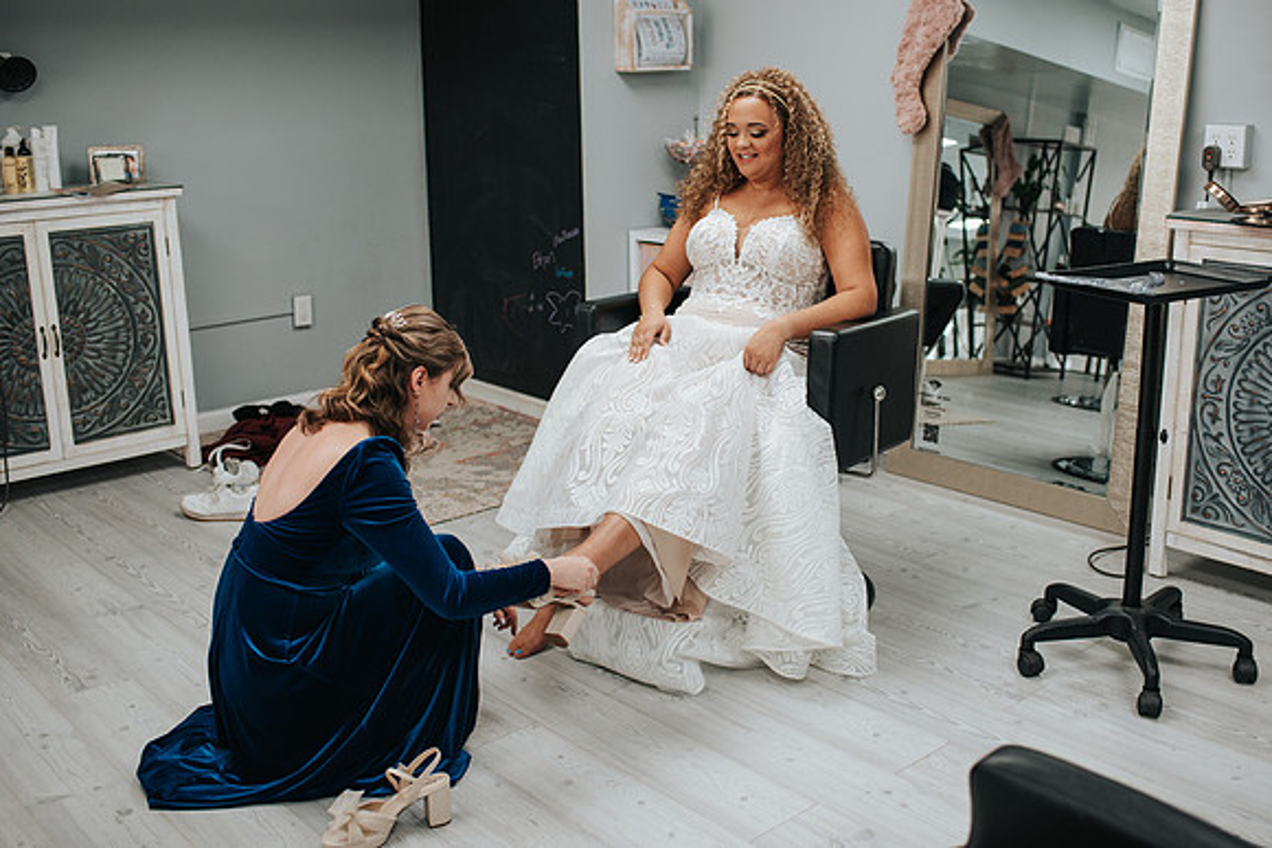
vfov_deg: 34.7
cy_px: 391
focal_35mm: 38
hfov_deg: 50.1
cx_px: 686
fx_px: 1358
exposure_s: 1/320
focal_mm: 35
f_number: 2.8
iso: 500
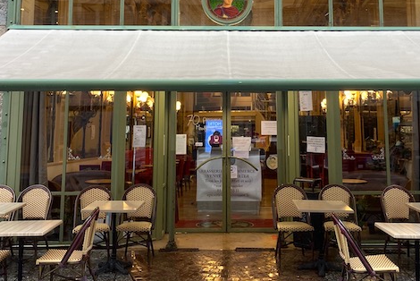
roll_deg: -0.1
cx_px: 228
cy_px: 57
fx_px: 537
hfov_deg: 42.7
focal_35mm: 46
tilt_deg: +8.3
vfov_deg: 28.7
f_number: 1.8
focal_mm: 4.25
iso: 80
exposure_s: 1/100
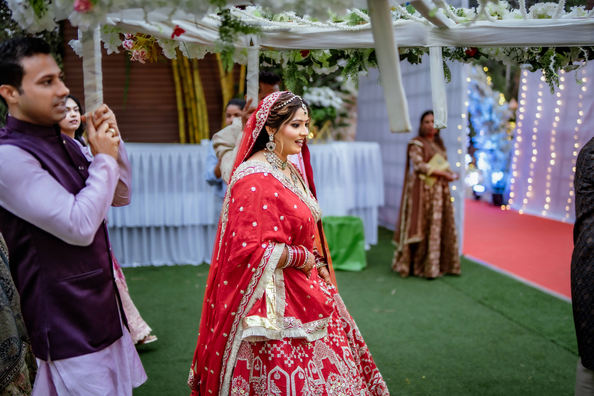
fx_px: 577
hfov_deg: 54.4
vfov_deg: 37.9
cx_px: 297
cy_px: 198
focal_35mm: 35
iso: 640
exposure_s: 1/250
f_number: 1.4
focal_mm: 35
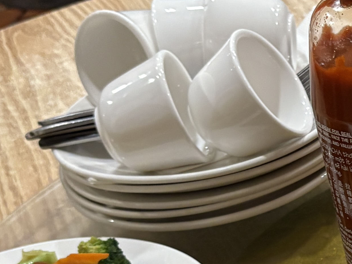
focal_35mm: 120
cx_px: 501
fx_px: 1220
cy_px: 334
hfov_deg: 15.4
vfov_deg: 12.0
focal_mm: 5.96
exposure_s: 1/60
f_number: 1.6
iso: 250
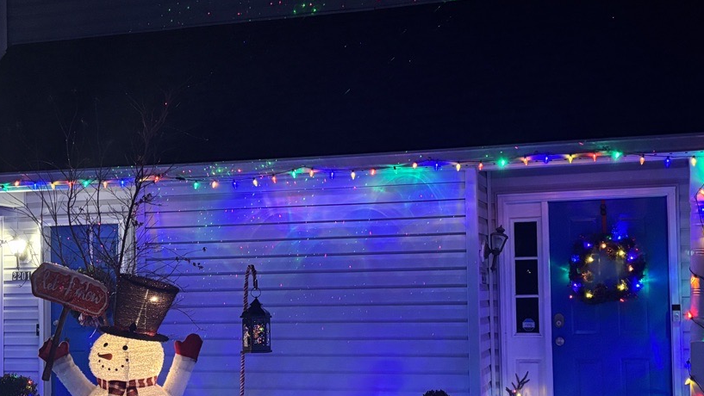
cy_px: 249
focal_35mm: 52
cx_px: 358
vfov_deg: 23.0
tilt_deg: +2.5
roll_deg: +0.6
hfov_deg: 39.9
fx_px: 971
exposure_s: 1/30
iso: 1000
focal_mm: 5.96
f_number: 1.6
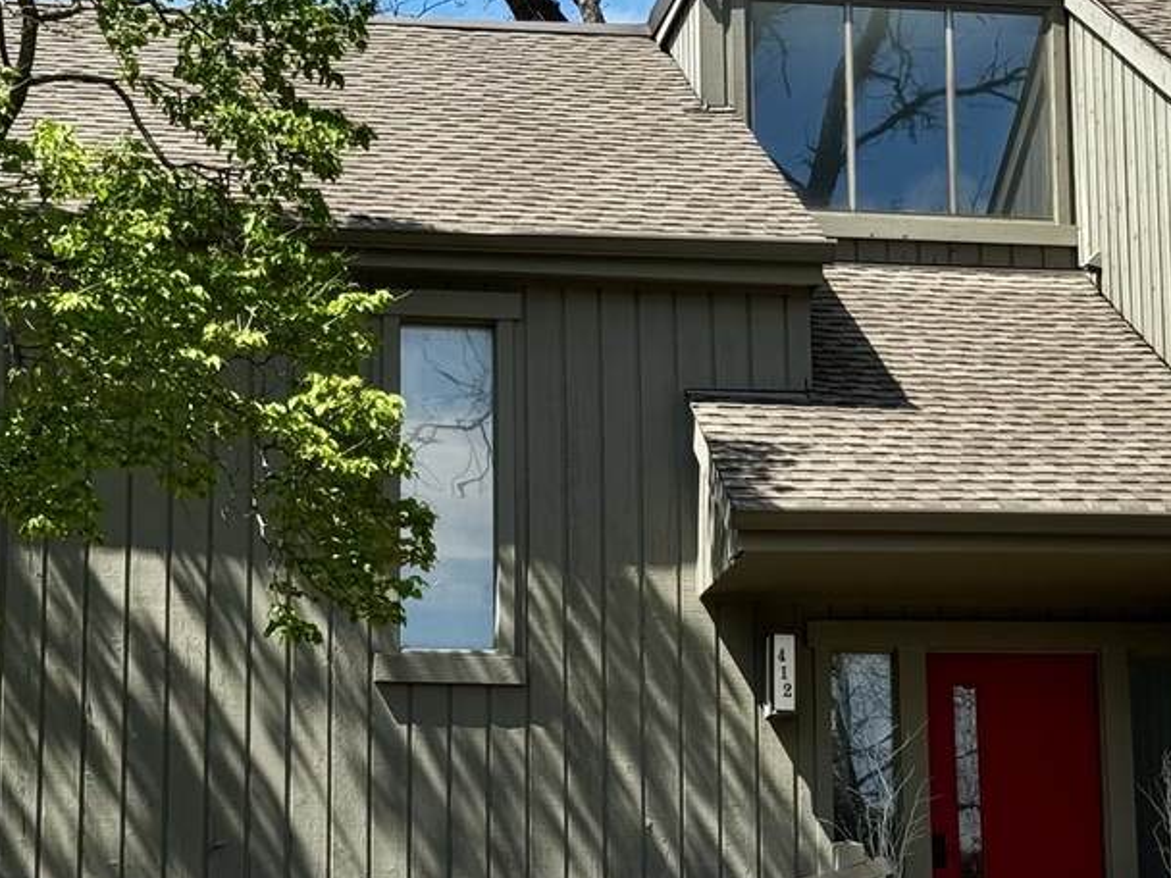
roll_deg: +1.0
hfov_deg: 19.4
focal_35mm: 101
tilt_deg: +10.8
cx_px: 822
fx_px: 3417
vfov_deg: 14.6
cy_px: 529
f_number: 1.78
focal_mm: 6.76
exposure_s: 1/2415
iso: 64
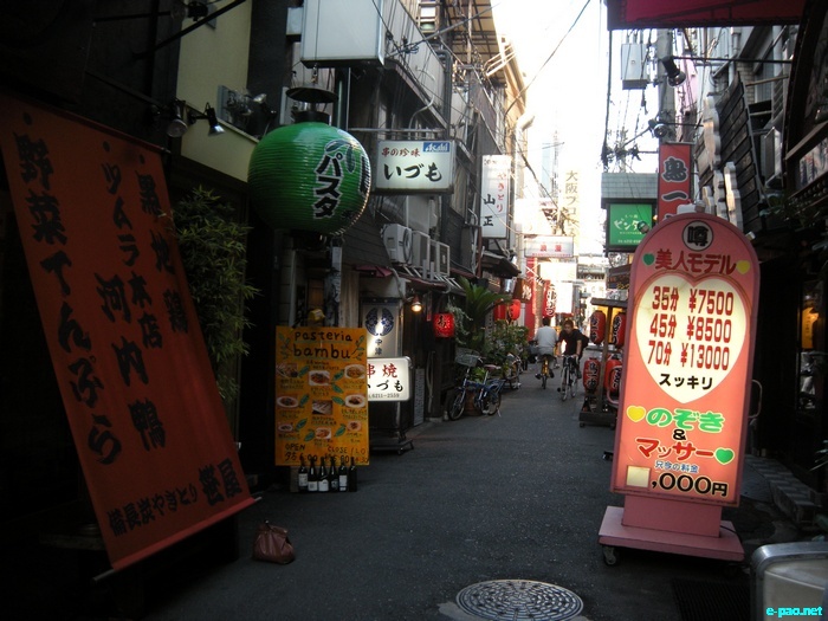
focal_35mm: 35
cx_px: 414
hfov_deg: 52.6
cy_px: 310
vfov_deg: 40.7
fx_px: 837
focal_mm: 5.9
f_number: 3.8
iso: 101
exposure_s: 1/59.7
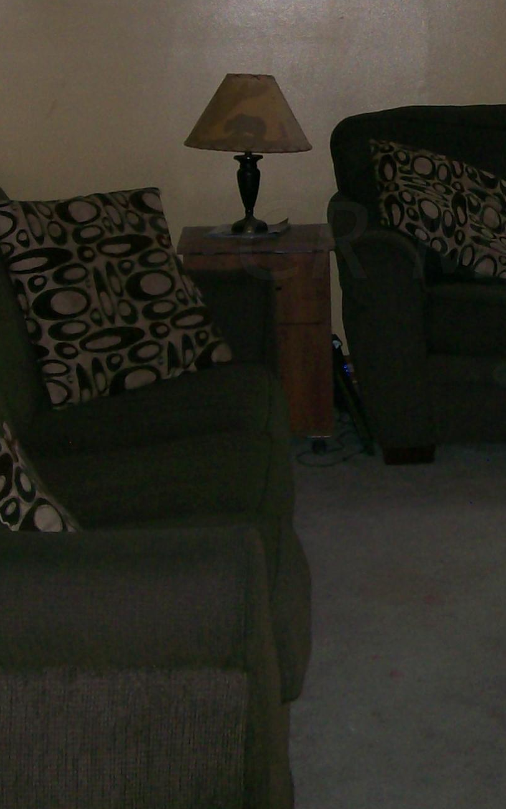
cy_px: 240
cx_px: 424
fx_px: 1942
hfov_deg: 14.7
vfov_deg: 23.4
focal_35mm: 88
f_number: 2.7
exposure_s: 1/64
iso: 80
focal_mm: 6
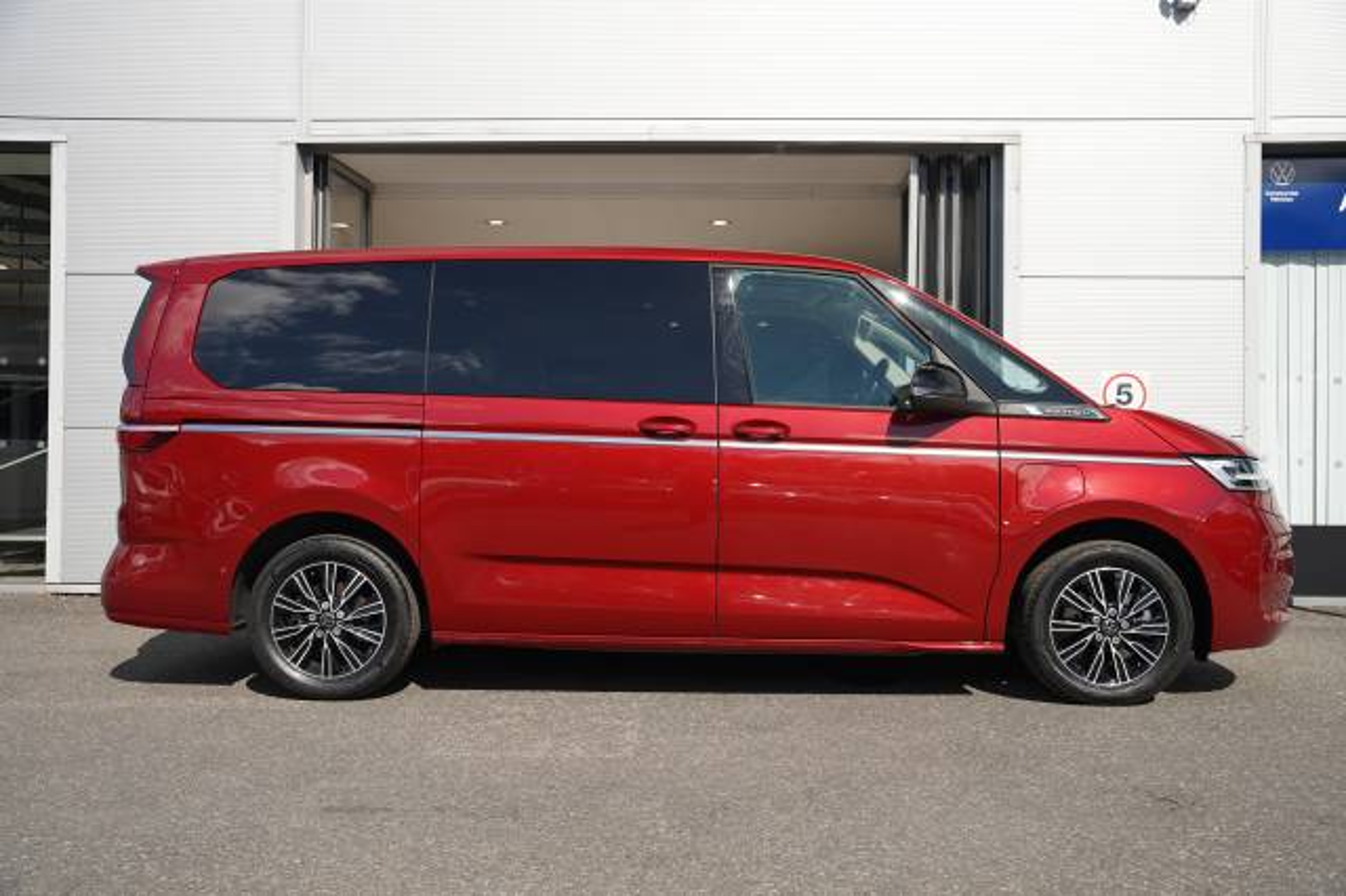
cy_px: 448
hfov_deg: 55.3
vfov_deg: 38.4
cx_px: 673
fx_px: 1285
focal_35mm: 34
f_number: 4.5
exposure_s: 1/250
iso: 100
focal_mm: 34.4
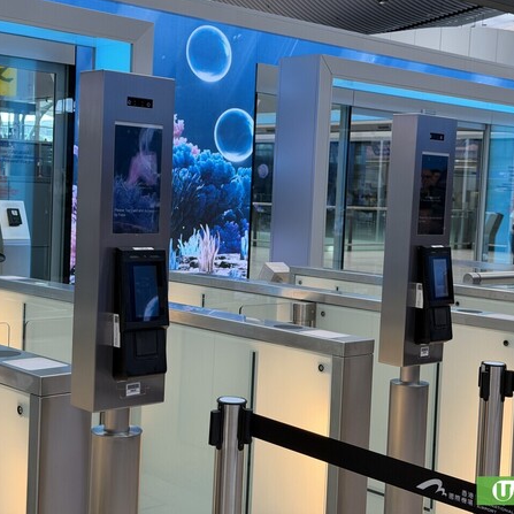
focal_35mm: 57
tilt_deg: -3.3
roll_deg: -3.2
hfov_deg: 30.0
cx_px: 223
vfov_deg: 30.0
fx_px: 958
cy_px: 258
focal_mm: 6.76
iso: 80
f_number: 1.78
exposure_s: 1/100
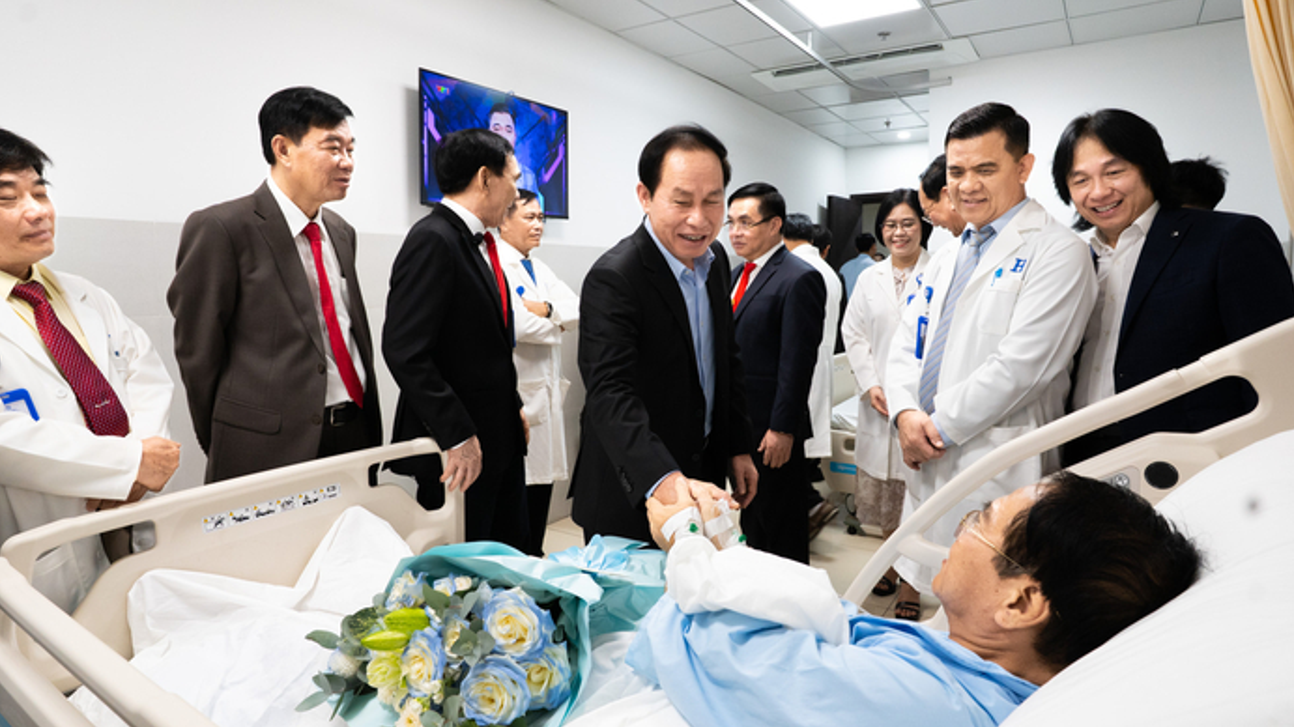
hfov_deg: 86.6
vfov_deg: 55.8
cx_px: 632
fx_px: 686
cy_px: 353
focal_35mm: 20
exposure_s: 1/125
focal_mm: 17
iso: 2500
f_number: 5.6
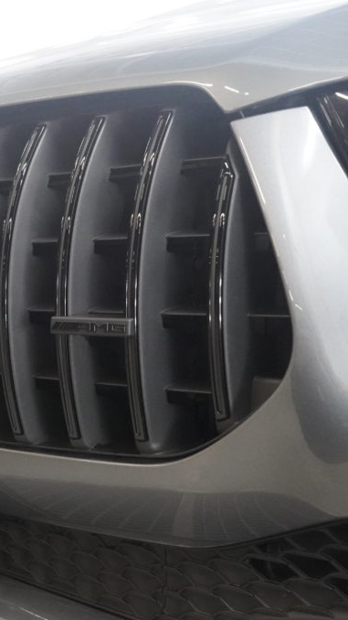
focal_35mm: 57
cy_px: 310
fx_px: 936
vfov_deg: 36.6
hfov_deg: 20.6
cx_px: 31
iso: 12800
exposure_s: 1/125
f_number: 5
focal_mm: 36
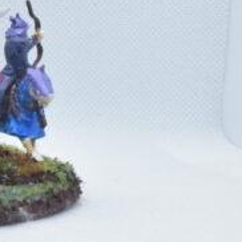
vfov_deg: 15.3
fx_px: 897
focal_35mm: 113
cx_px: -153
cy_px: 80
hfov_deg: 14.1
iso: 800
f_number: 18
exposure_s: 1/60
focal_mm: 27
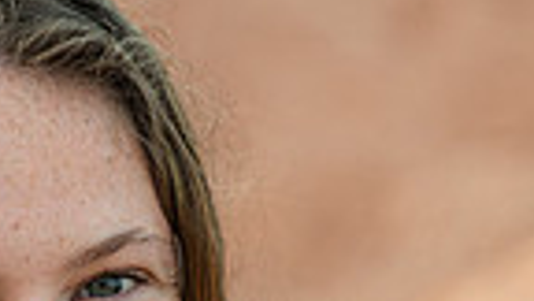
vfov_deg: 3.3
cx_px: 156
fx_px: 5154
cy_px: 509
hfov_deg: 5.9
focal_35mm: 364
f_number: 2.5
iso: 250
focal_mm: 85
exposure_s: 1/500
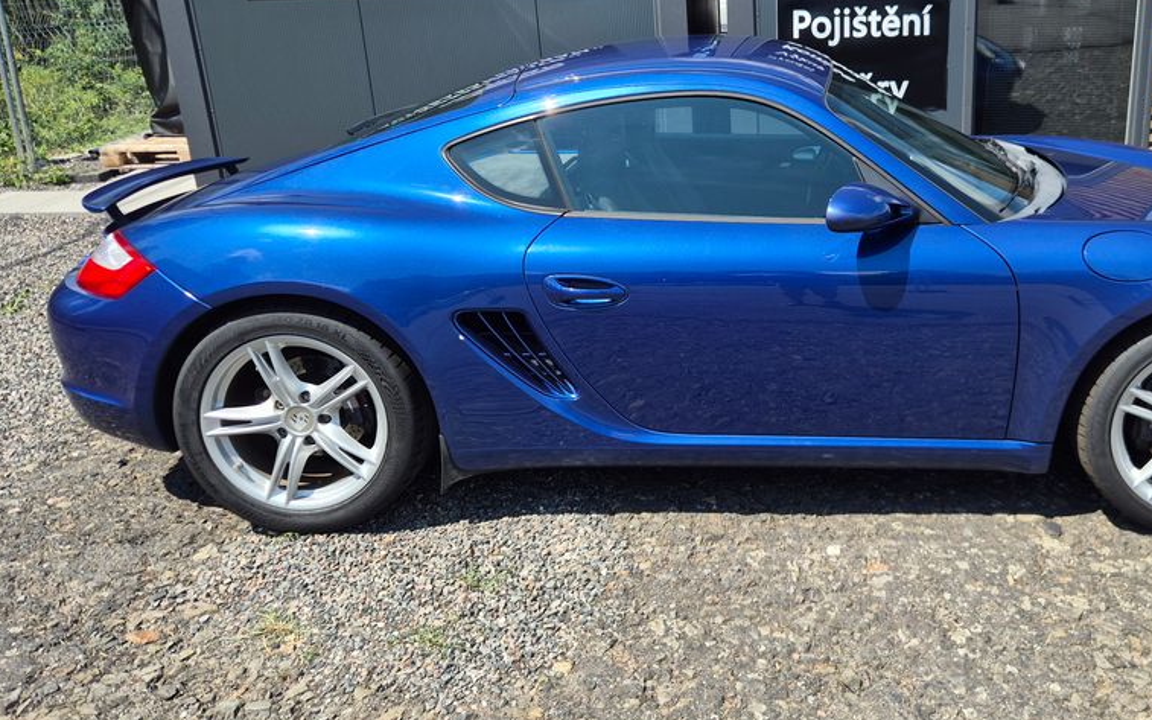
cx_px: 776
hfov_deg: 56.8
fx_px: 1036
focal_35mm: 33
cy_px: 254
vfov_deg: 38.0
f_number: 1.8
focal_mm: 5.4
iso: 25
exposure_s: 1/1152
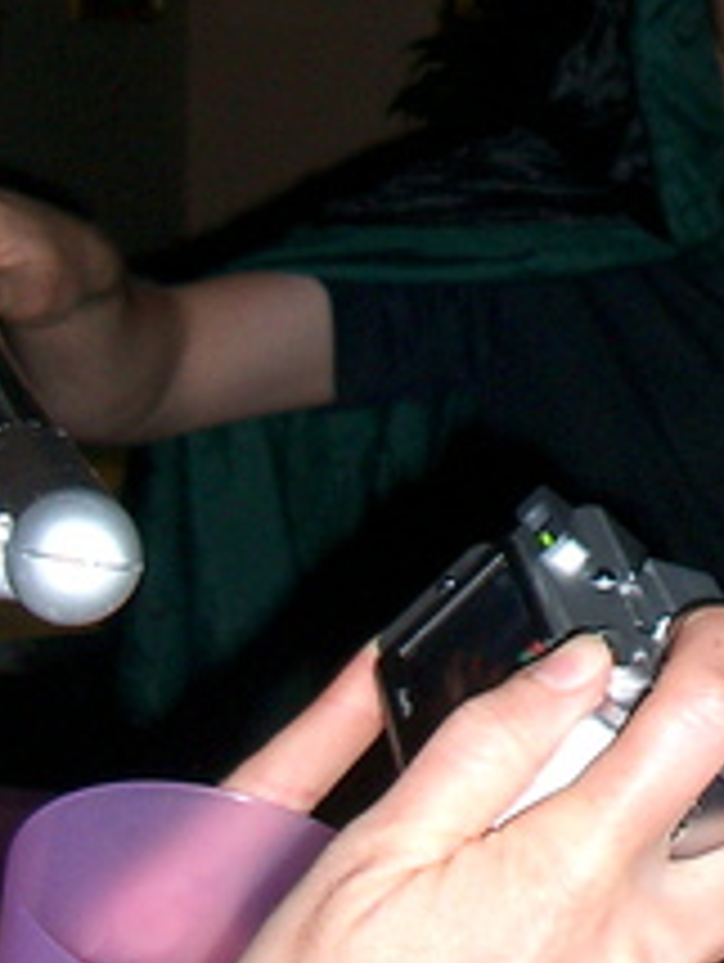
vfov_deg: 19.8
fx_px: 2700
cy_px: 90
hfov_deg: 15.0
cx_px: 744
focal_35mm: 97
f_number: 2.6
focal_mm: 5.8
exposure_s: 1/40
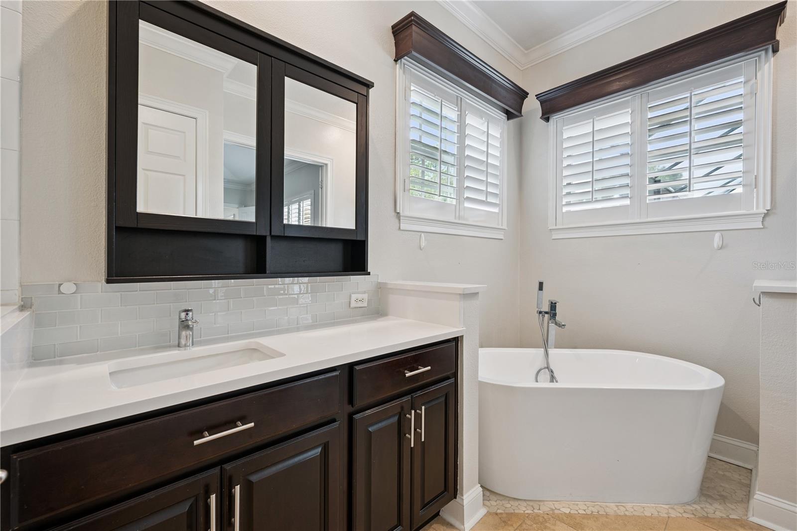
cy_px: 266
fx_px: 332
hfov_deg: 100.4
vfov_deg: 77.3
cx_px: 398
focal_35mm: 15
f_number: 9
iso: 200
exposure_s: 1/8
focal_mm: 15
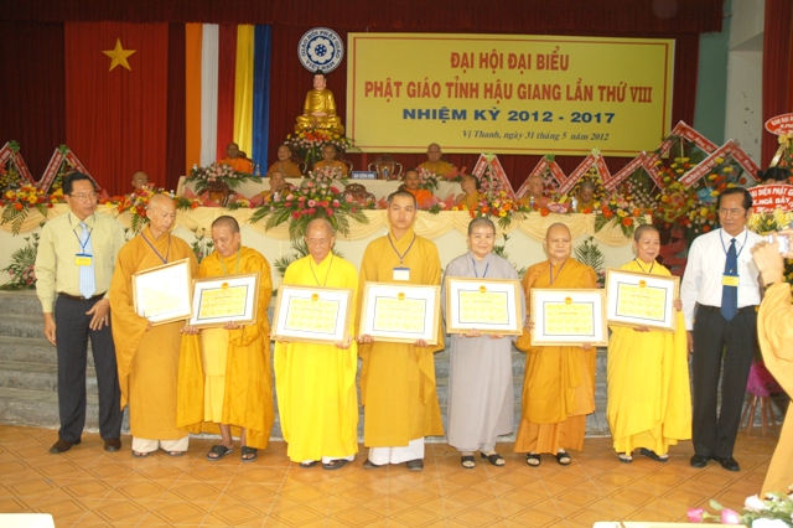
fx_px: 727
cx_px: 396
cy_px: 264
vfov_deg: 39.9
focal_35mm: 33
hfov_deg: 57.2
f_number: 3.8
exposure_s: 1/60
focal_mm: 22
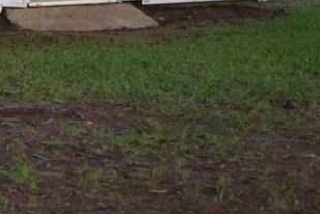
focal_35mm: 168
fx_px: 1495
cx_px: -217
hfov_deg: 11.5
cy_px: -127
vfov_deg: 8.0
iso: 400
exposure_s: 1/100
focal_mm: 27
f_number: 5
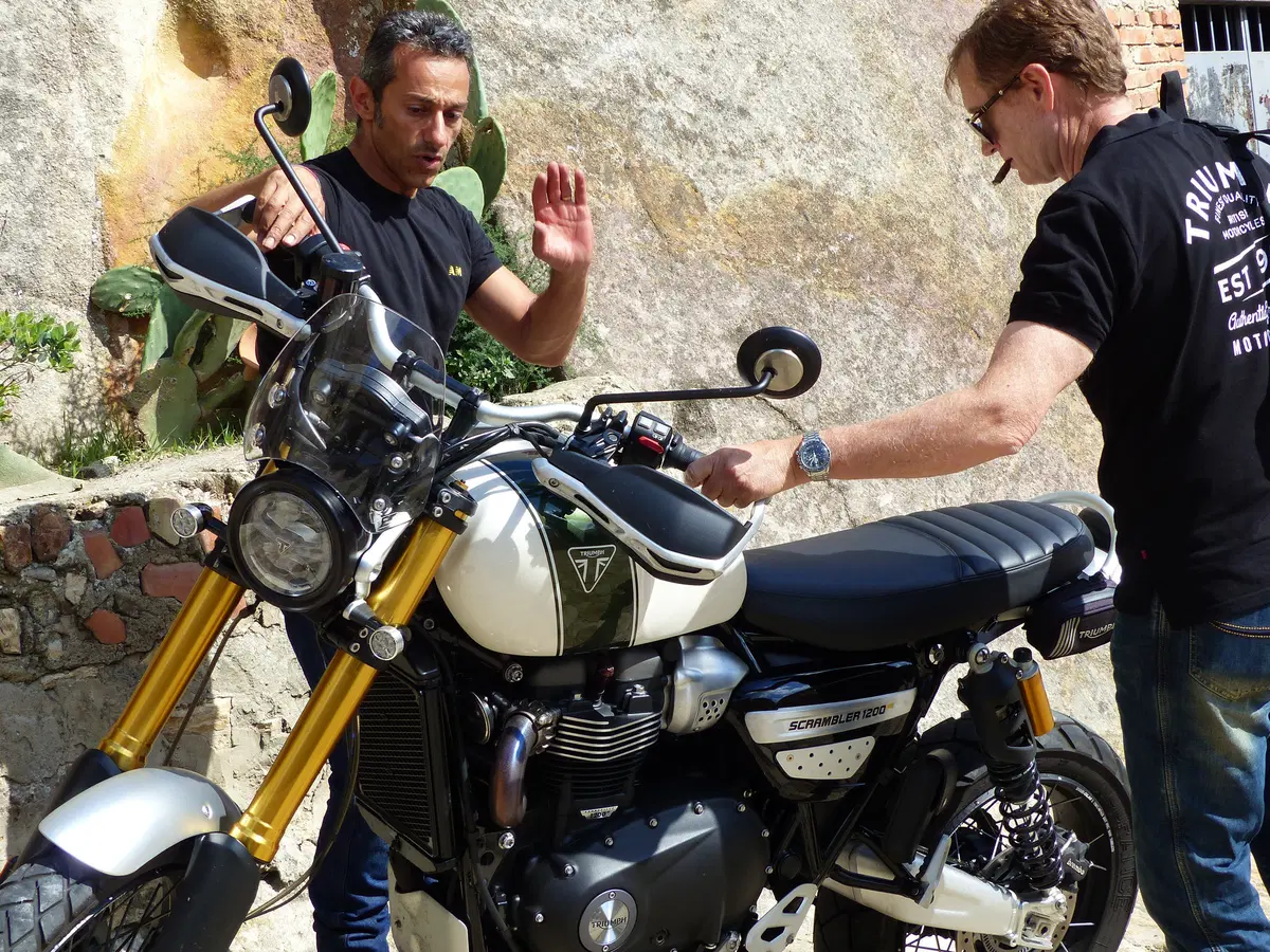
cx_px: 635
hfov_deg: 29.0
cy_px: 476
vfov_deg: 21.9
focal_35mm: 67
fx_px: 2458
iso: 100
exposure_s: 1/640
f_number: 4
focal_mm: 11.4
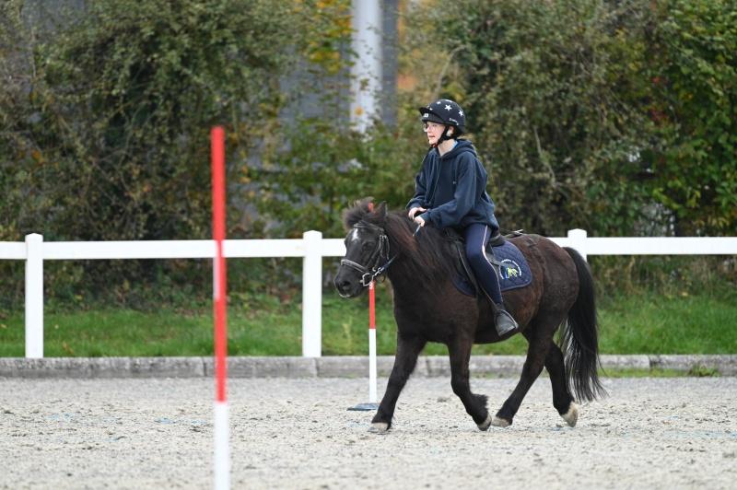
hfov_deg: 5.2
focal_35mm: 400
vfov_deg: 3.4
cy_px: 245
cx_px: 368
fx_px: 8182
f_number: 5.6
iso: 2500
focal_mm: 400
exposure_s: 1/800
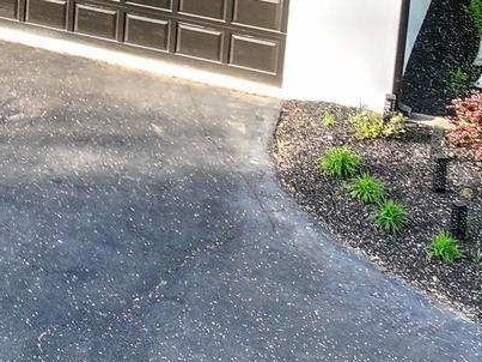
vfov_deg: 11.4
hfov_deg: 14.3
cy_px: -249
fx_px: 1698
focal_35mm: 122
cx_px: -373
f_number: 2.8
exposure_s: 1/1000
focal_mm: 12.3
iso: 240
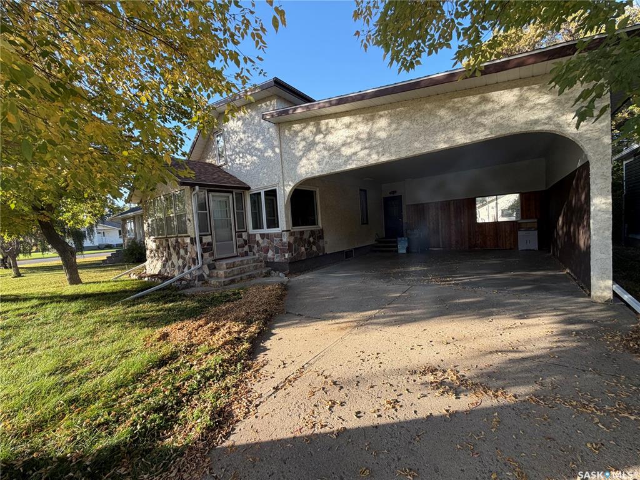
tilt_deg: -2.4
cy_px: 240
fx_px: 259
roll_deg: +4.5
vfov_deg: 85.7
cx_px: 320
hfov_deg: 102.1
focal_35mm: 14
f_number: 2.2
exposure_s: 1/346
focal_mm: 2.22
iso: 50
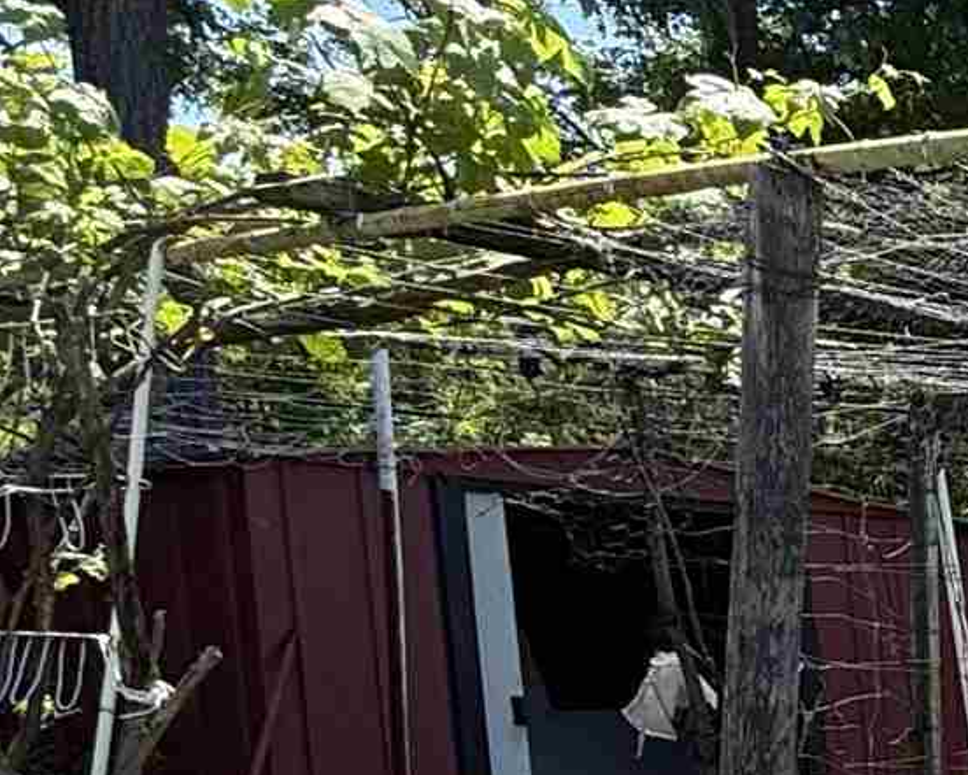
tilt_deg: -5.7
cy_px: 910
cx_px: 2075
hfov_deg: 16.7
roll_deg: -0.7
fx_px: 2178
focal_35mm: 76
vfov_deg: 19.1
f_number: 2.2
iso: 64
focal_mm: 2.22
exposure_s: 1/734
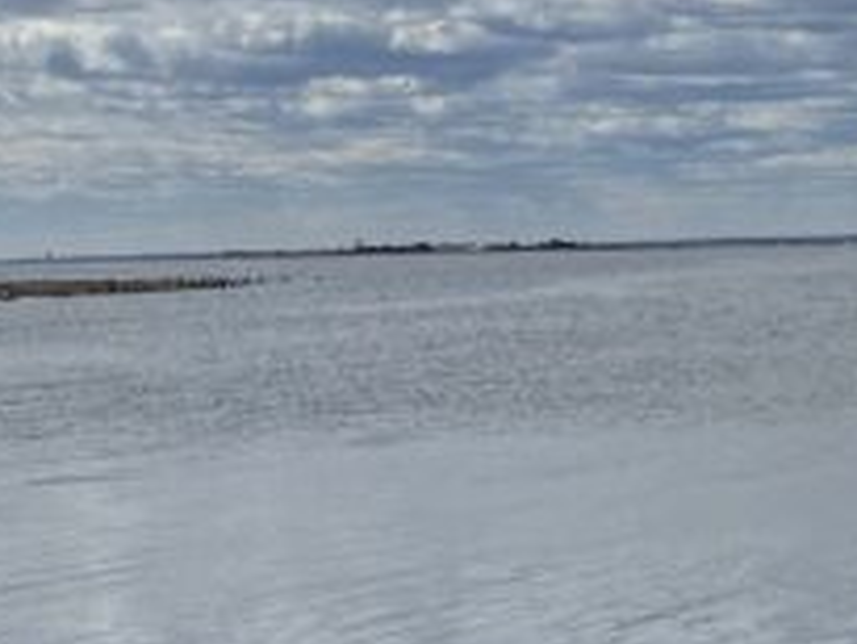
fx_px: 3220
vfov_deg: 11.4
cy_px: 92
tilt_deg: +2.6
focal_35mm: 130
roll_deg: +1.8
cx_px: 309
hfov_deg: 15.1
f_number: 1.6
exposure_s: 1/13333
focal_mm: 5.1
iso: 50
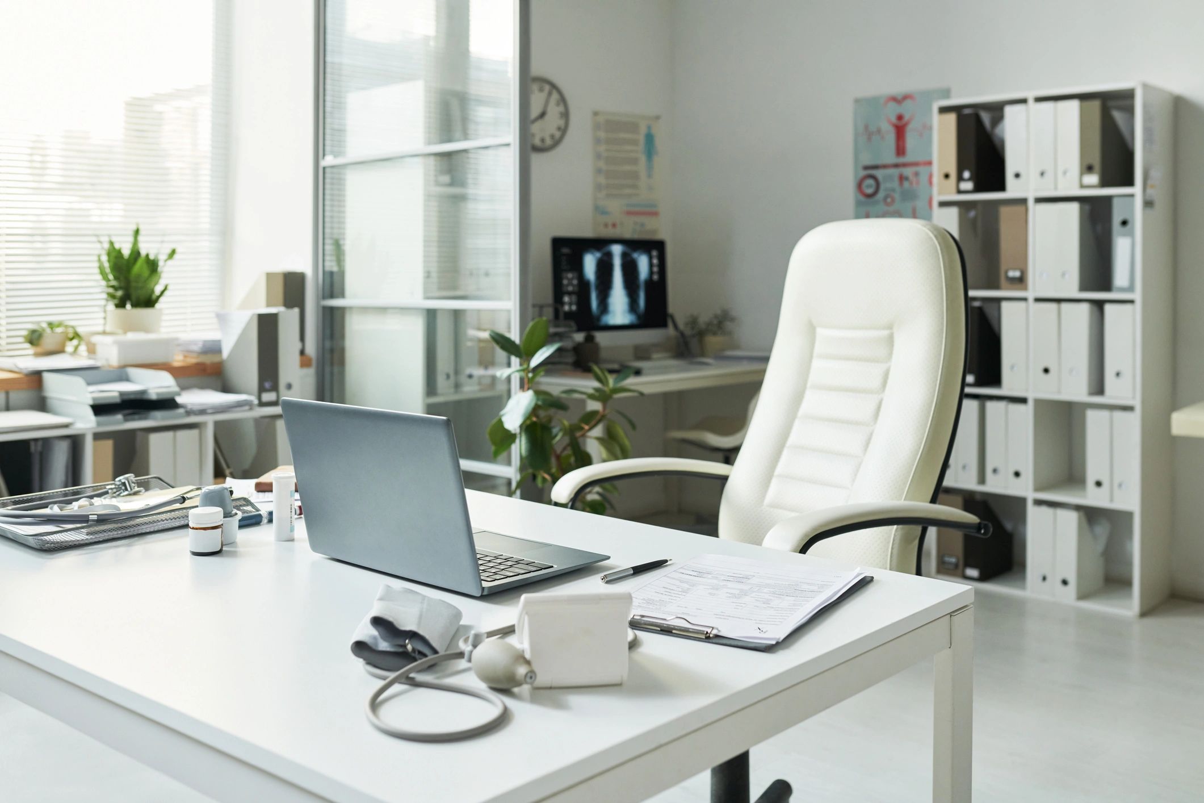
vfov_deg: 37.9
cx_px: 602
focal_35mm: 35
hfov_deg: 54.4
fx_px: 1170
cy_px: 402
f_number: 4
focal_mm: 35
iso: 800
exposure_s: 1/200
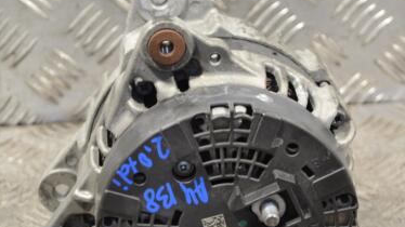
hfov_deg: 17.0
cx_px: 219
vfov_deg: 9.6
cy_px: 183
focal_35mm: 126
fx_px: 1353
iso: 450
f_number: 5.6
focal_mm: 50
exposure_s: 1/30
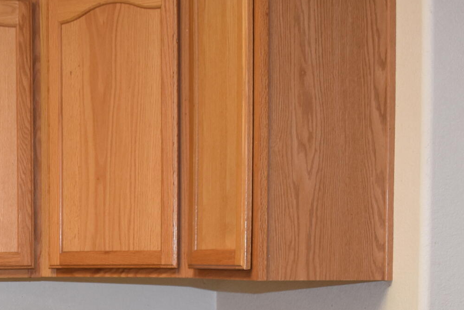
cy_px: 369
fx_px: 1044
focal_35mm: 81
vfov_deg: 16.2
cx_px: -117
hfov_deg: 22.7
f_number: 4
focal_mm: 18
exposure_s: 1/60
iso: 400
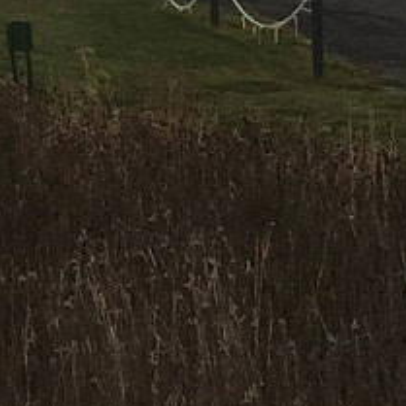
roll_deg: -0.7
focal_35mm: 196
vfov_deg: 8.1
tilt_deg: +7.1
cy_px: -624
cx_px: -35
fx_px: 2601
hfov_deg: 8.9
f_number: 2.2
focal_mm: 4.15
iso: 32
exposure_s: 1/176
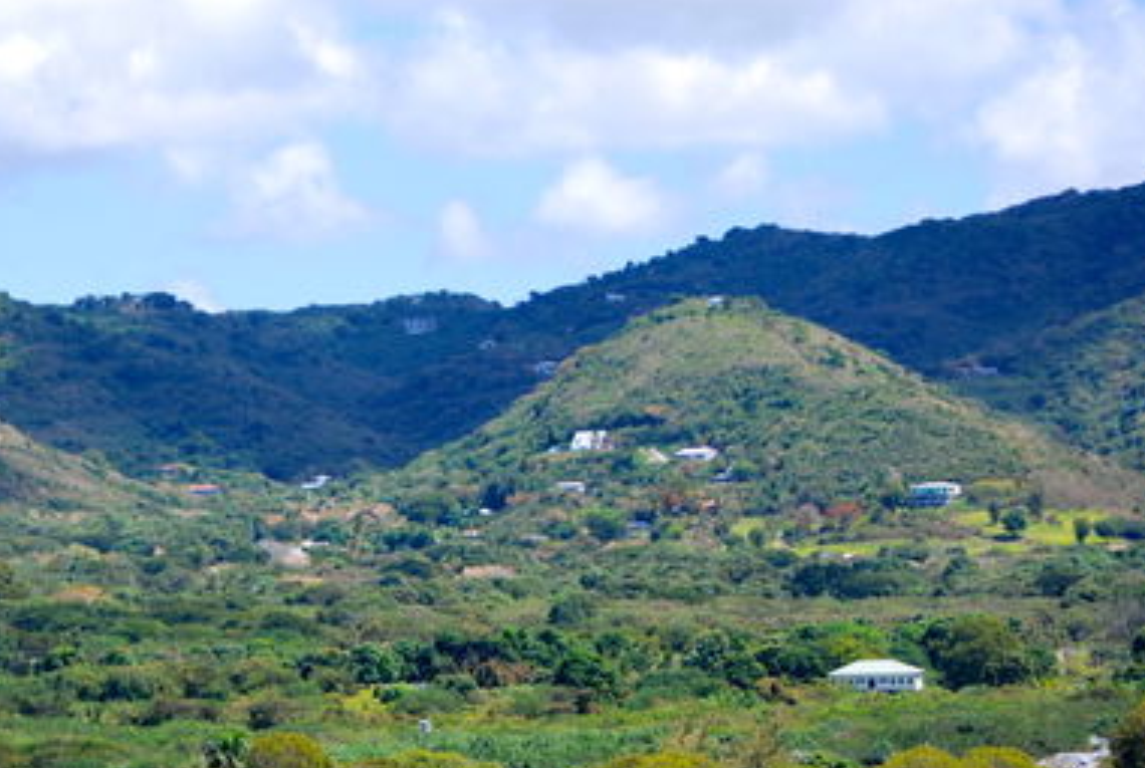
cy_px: 548
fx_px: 4901
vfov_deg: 9.0
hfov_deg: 13.3
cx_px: 262
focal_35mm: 154
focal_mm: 65
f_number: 5.6
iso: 100
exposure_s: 1/250
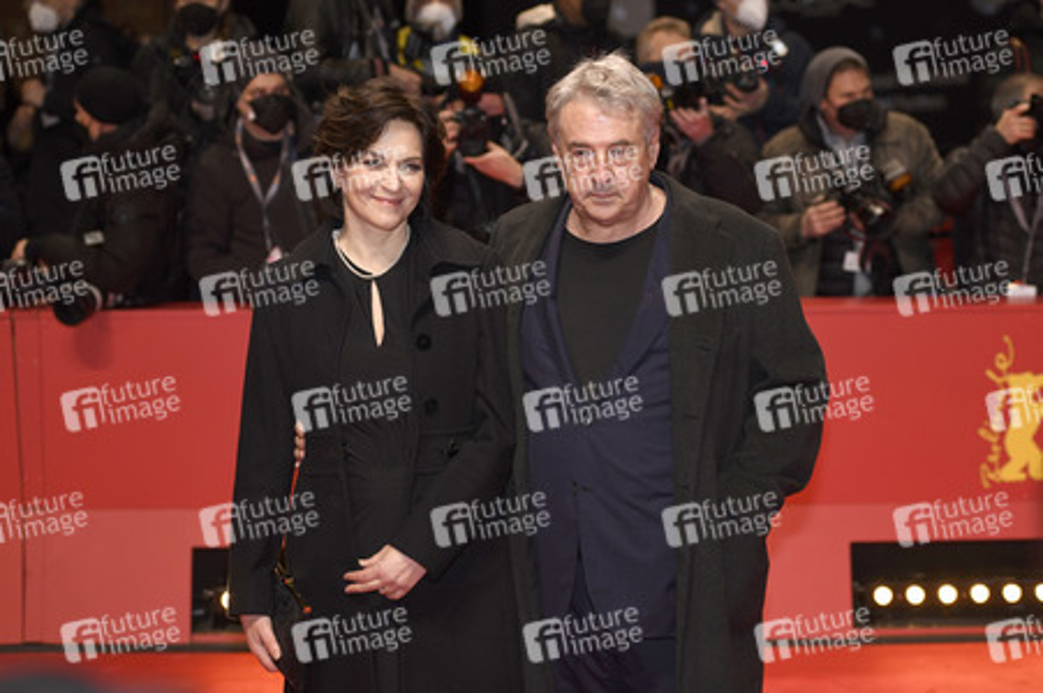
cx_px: 522
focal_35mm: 70
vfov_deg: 19.4
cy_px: 346
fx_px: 2027
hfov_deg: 28.9
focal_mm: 70
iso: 800
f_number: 3.5
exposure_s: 1/400
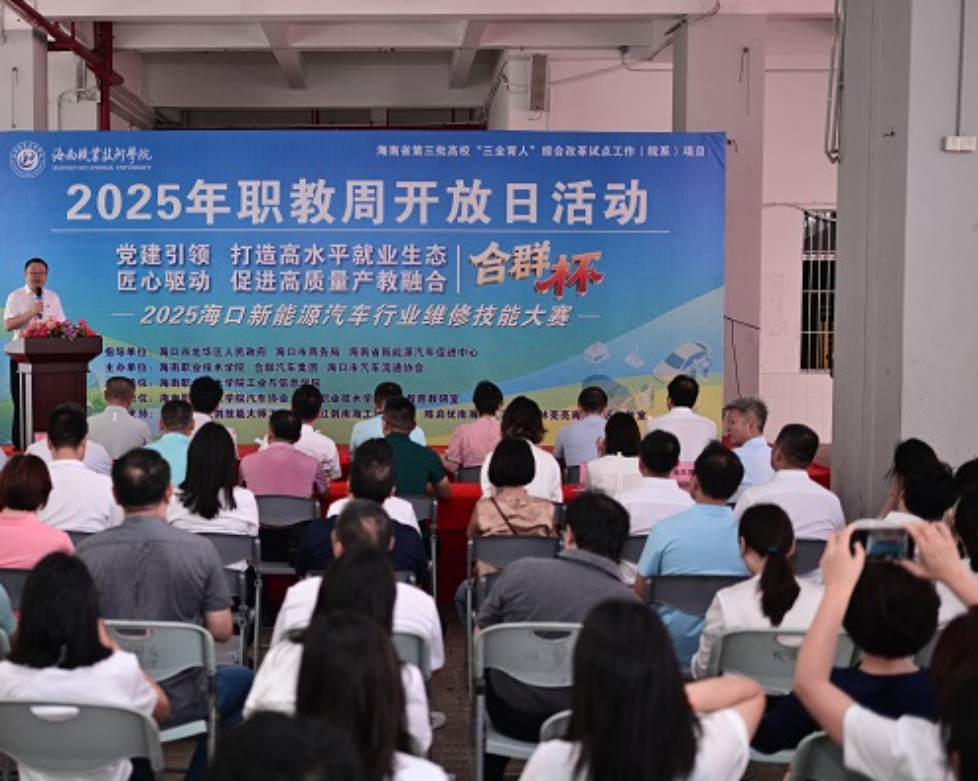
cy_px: 400
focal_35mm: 53
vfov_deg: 28.6
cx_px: 339
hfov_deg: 35.1
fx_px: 1533
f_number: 2
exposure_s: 1/160
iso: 140
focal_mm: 40
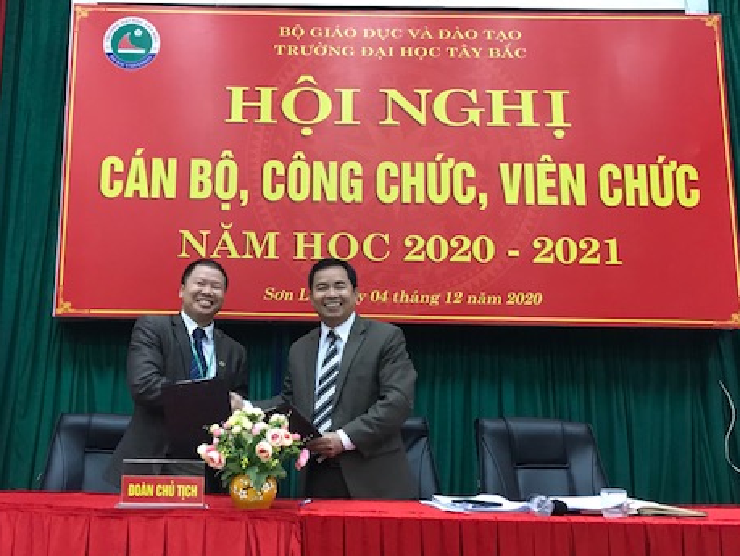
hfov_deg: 47.3
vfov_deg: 36.9
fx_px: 834
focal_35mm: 39
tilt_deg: +9.7
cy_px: 268
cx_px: 266
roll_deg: -0.7
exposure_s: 1/13
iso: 100
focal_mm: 3.99
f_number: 1.8
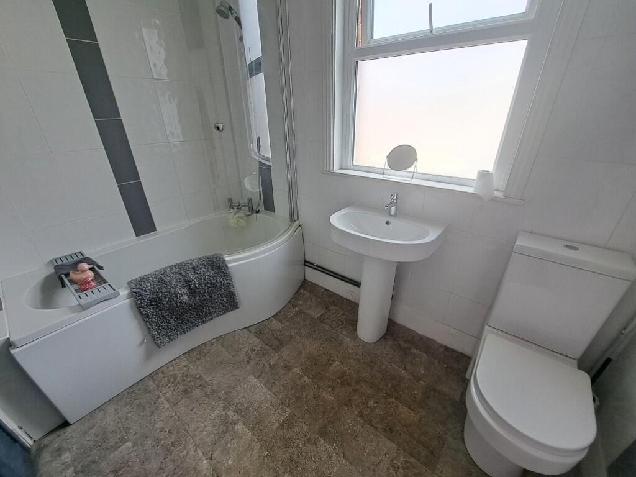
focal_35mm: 13
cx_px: 318
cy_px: 238
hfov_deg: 106.2
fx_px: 239
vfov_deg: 89.9
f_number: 2.2
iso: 50
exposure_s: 1/100
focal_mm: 1.74
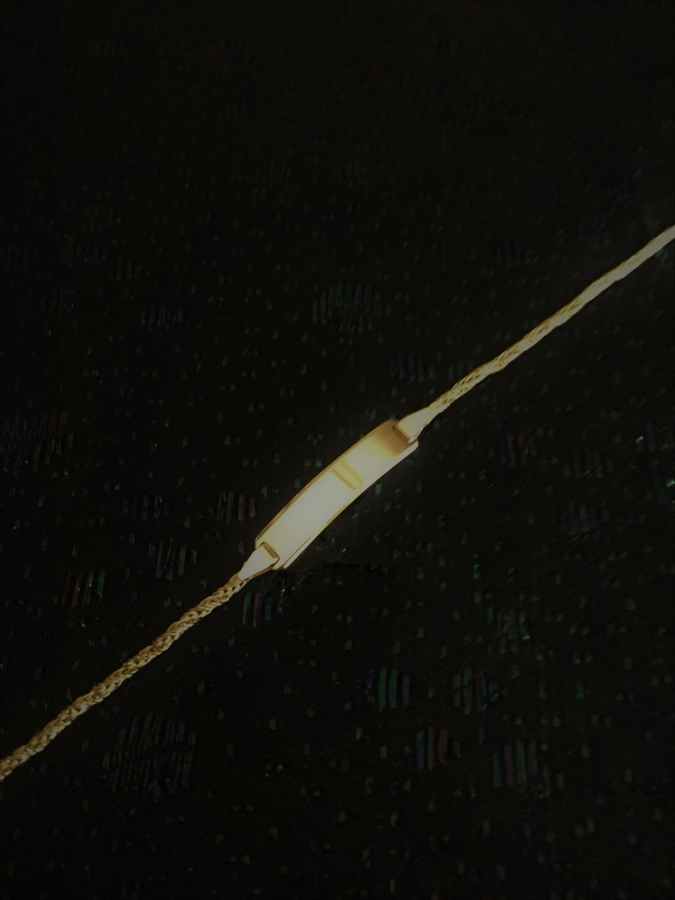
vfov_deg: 61.7
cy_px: 450
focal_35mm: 29
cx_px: 338
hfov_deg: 48.2
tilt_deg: -60.5
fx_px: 754
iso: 1600
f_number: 2.2
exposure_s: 1/17
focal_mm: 4.15
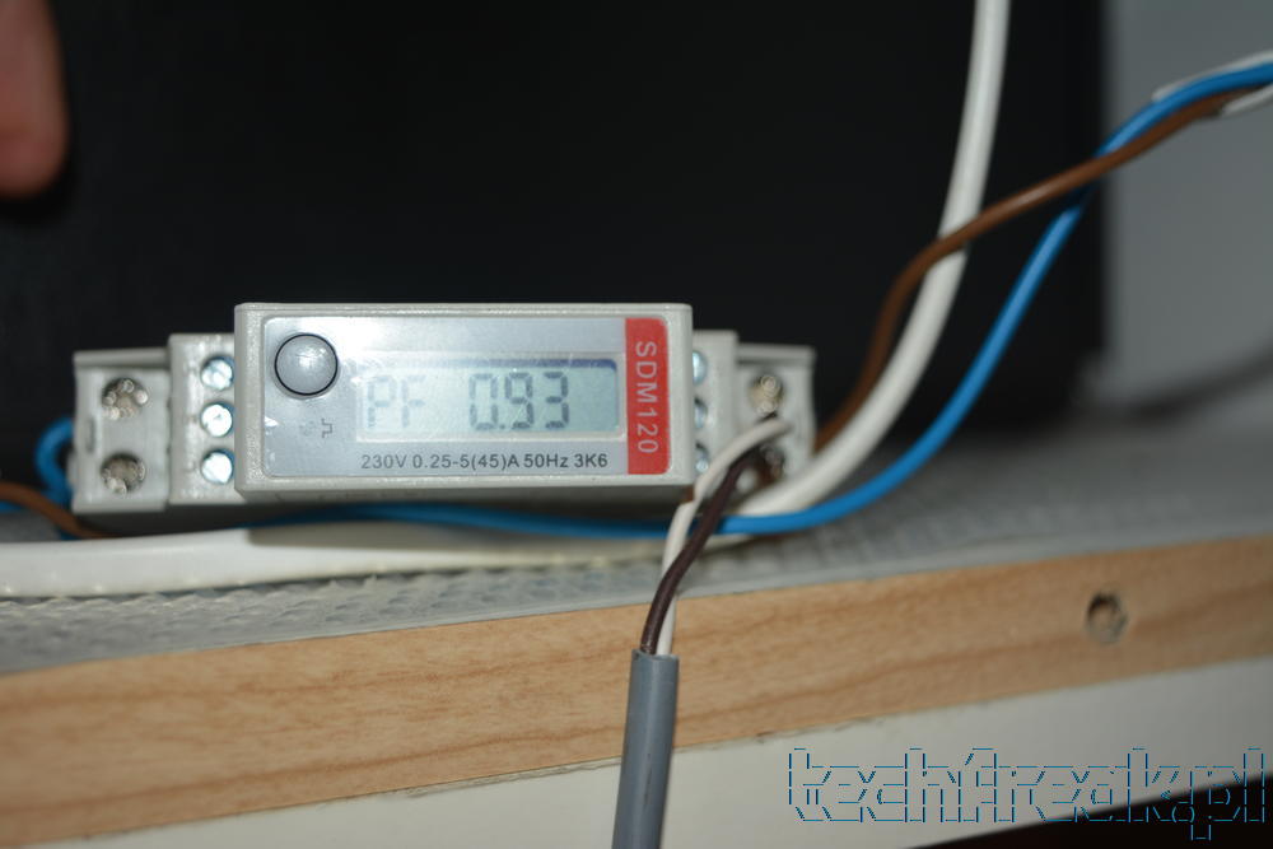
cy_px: 424
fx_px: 1804
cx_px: 636
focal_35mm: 51
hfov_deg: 38.9
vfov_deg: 26.5
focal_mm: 34
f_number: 4.5
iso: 125
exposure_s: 1/60
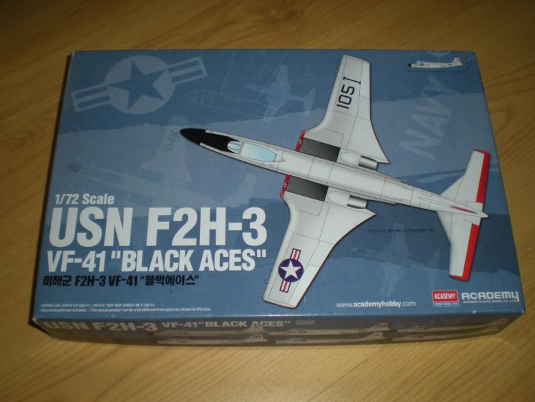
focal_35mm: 39
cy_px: 201
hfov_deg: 47.8
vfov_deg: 36.8
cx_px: 273
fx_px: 603
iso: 64
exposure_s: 1/60
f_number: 3.1
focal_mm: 6.3
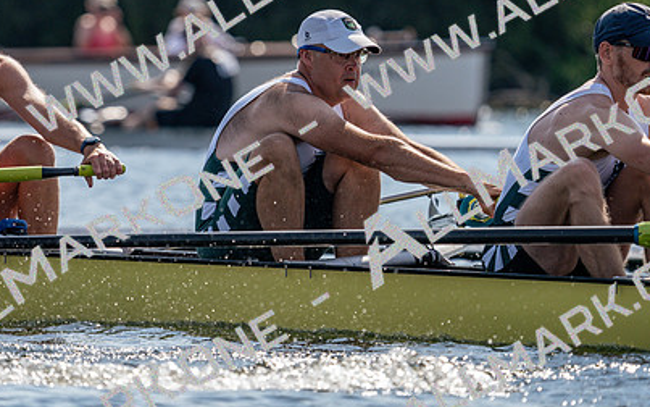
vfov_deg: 2.2
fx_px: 10400
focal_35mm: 587
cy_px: 136
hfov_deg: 3.6
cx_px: 226
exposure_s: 1/1600
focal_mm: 400
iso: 200
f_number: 6.3
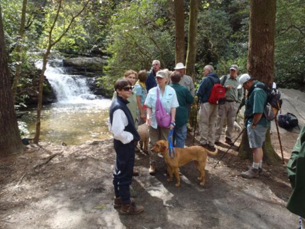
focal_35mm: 28
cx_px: 152
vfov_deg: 49.8
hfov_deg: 63.4
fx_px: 247
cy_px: 114
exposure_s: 1/60
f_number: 3.9
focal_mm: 5
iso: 80
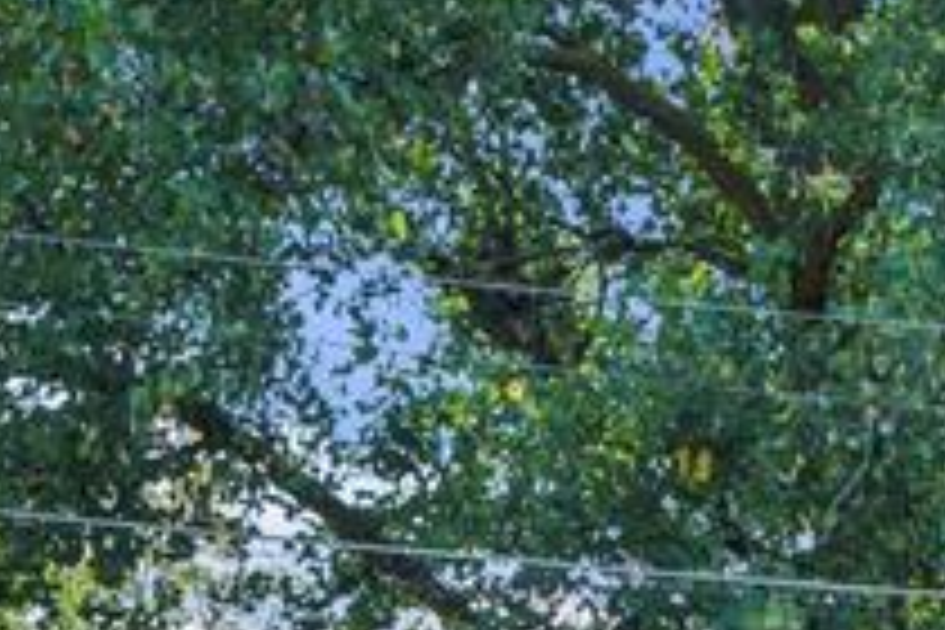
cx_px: 1629
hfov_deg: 11.3
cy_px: 1422
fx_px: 4488
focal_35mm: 171
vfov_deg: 7.6
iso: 100
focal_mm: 35
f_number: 8
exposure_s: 1/125
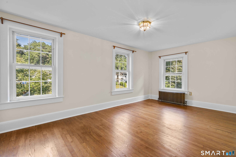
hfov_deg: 96.7
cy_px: 78
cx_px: 118
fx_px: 105
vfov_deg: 73.7
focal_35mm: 16
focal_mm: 16
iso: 200
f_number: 9
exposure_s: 1
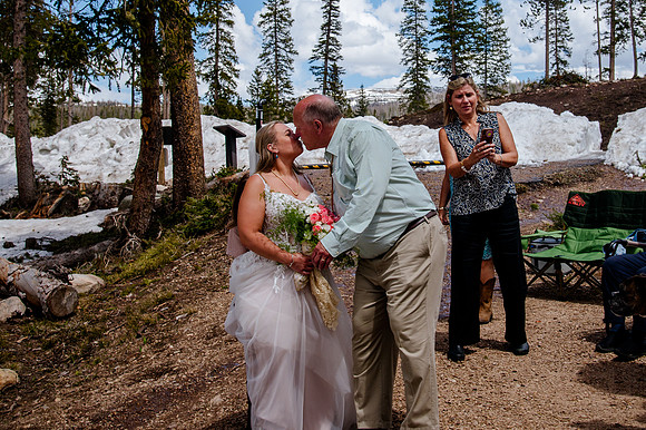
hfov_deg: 35.6
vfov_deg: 24.0
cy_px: 114
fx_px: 1002
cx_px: 393
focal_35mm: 56
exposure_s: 1/500
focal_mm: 38
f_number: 8
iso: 200
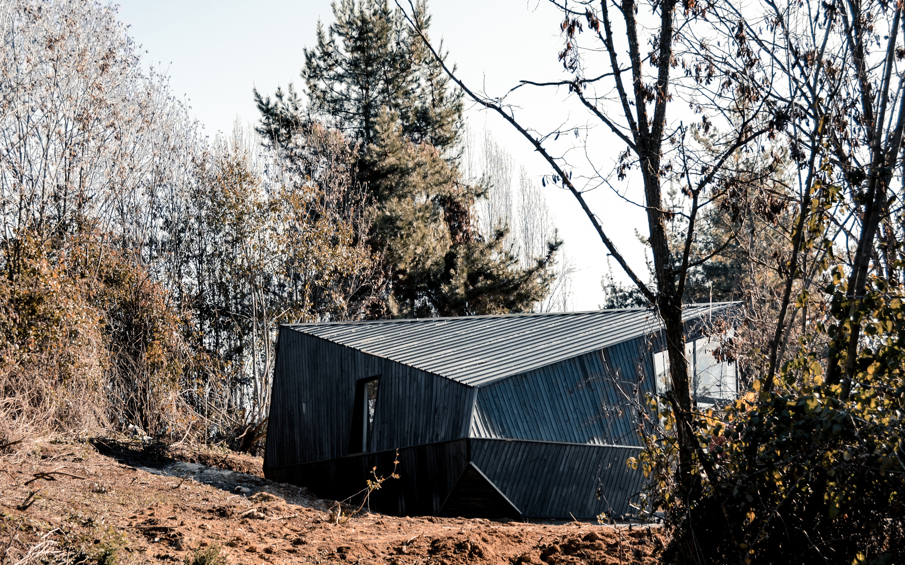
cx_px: 435
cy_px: 253
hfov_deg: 49.3
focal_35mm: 40
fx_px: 987
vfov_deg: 32.0
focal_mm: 24
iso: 100
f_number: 5.6
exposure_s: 1/125
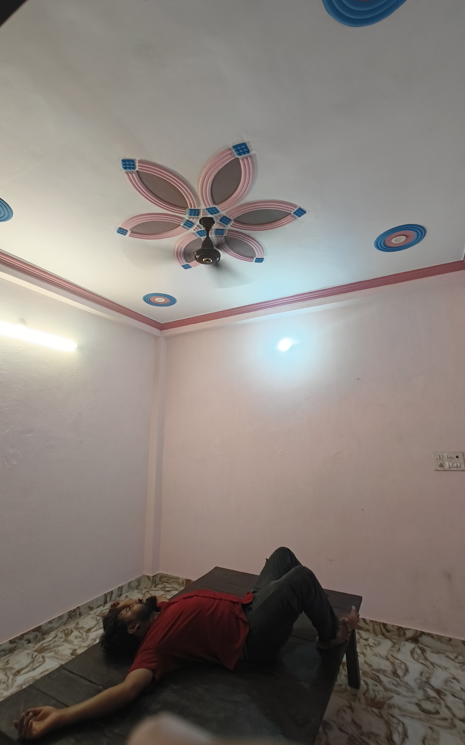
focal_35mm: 16
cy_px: 366
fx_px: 324
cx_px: 231
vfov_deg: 97.8
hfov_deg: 71.2
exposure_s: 1/50
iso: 795
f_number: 2.2
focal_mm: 2.15
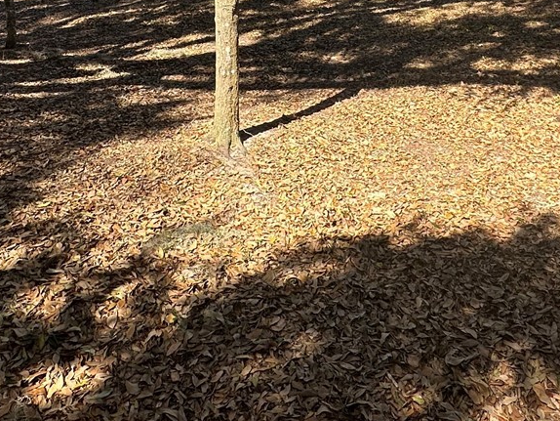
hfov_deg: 47.4
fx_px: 631
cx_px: 348
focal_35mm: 39
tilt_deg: -6.5
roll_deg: +2.0
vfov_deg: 33.0
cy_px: -22
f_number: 2.2
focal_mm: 2.22
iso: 50
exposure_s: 1/749
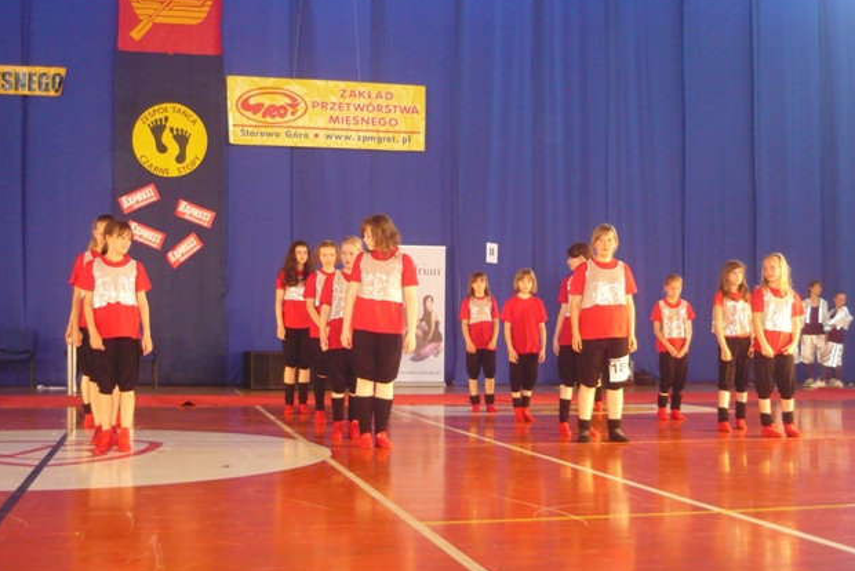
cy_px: 312
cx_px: 416
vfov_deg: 30.5
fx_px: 1045
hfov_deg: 44.5
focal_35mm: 44
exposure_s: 1/30
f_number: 3
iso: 400
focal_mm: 6.8
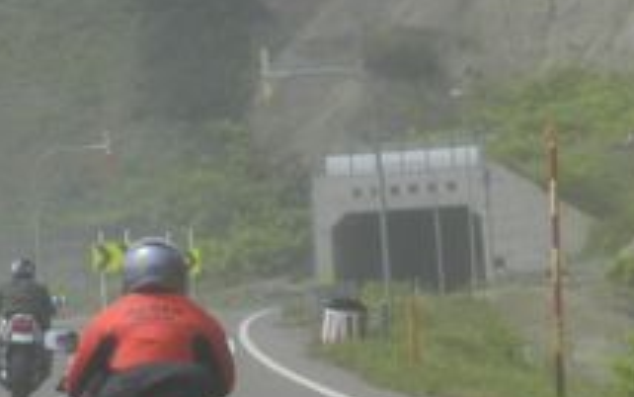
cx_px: 338
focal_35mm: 236
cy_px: 79
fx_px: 4080
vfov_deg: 5.6
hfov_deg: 8.9
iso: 160
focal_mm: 12.1
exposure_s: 1/800
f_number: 5.6
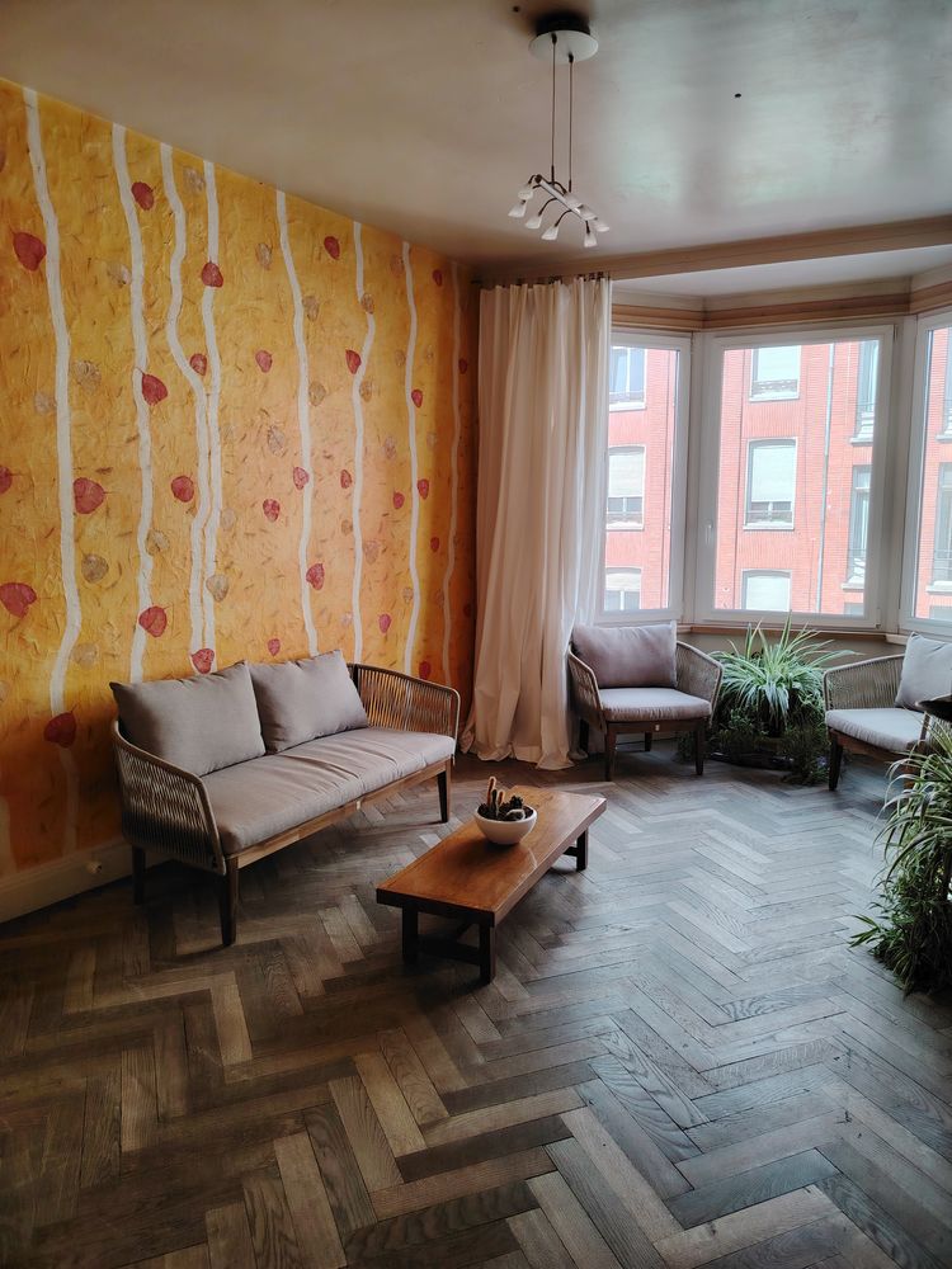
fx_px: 880
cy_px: 634
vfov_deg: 71.6
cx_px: 476
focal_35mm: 24
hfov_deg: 56.8
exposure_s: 1/100
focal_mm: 5.25
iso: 175
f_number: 1.75
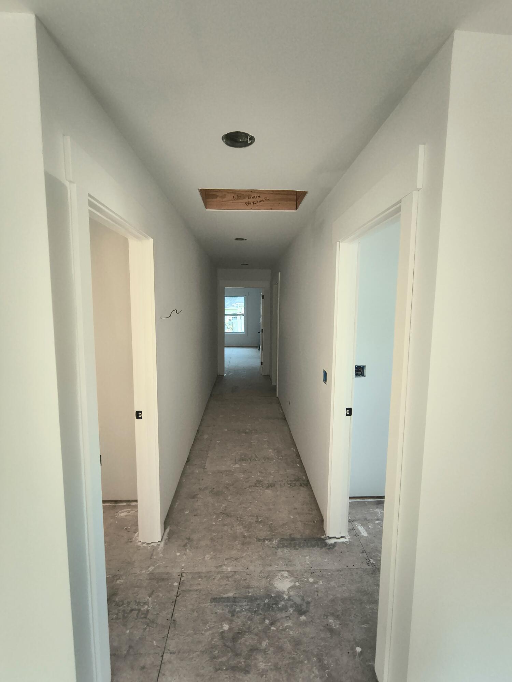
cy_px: 341
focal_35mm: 12
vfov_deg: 110.5
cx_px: 256
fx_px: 237
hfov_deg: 94.5
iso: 588
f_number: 2.2
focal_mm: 2.13
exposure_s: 1/120
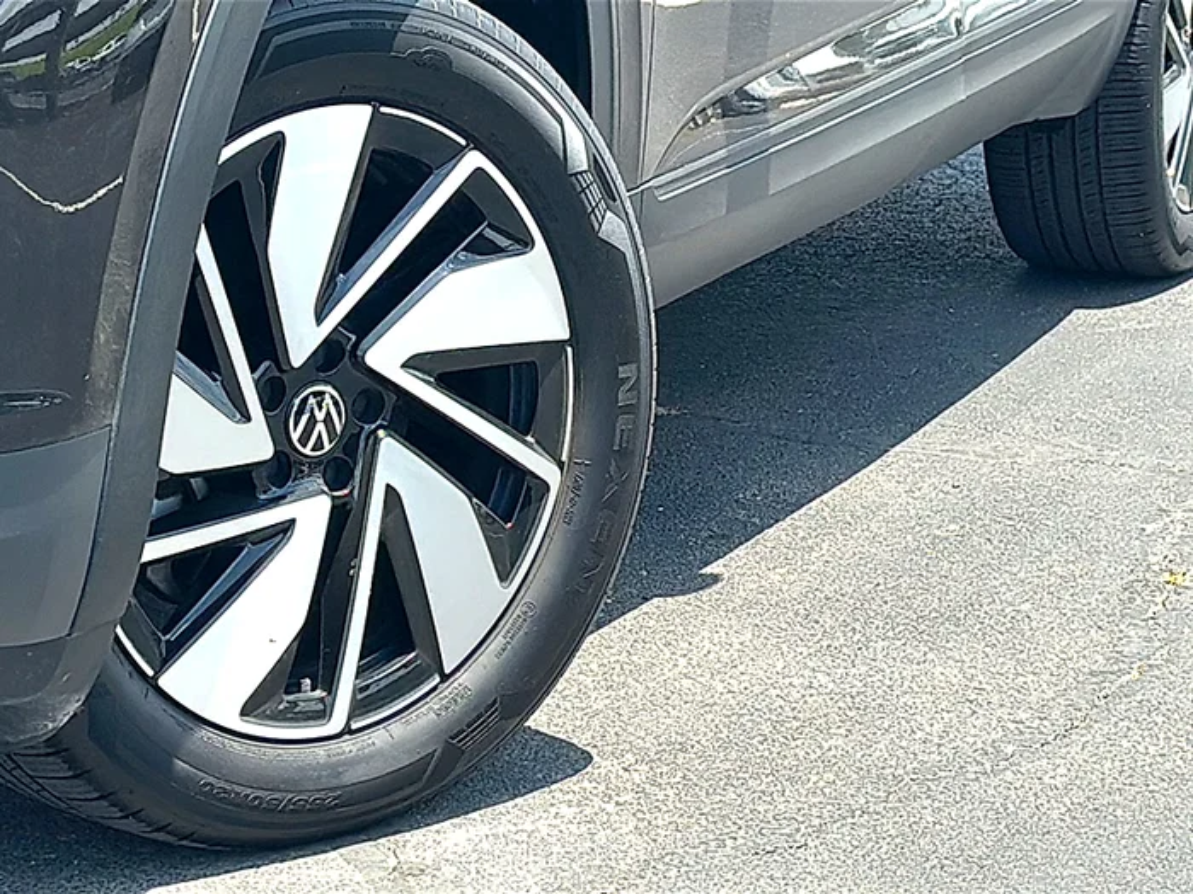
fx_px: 3446
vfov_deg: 14.8
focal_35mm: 100
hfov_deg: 19.6
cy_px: 447
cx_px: 596
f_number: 1.78
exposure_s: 1/1757
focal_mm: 6.86
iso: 64
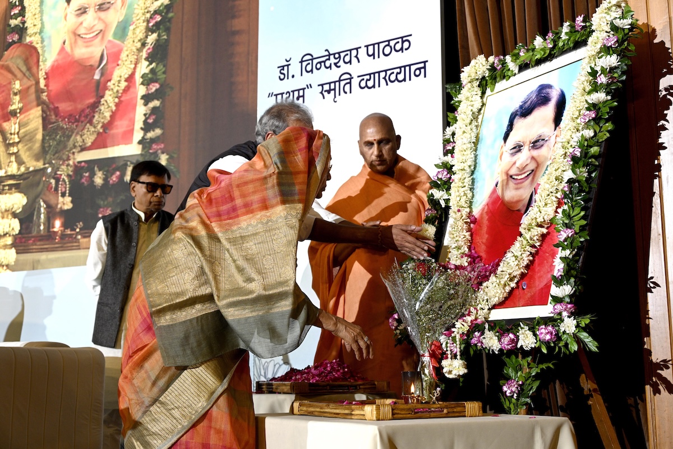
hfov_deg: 41.9
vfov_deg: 28.6
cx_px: 336
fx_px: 879
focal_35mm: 47
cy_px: 224
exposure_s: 1/160
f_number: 5.6
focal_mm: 47
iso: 1000
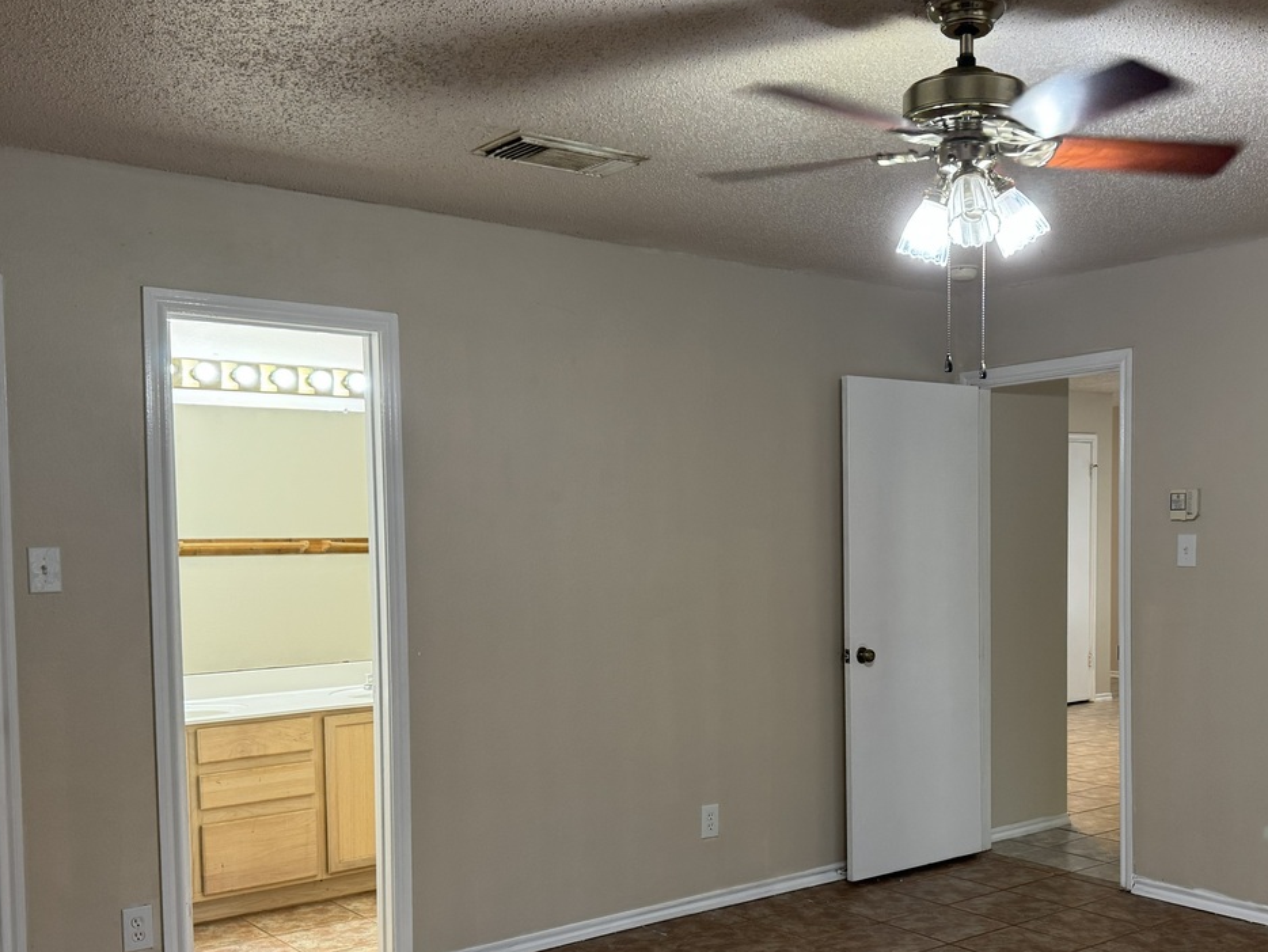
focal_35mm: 37
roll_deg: +0.6
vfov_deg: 38.4
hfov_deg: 49.6
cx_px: 802
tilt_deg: -3.5
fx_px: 1356
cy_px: 598
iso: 200
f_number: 1.78
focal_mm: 6.76
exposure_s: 1/60
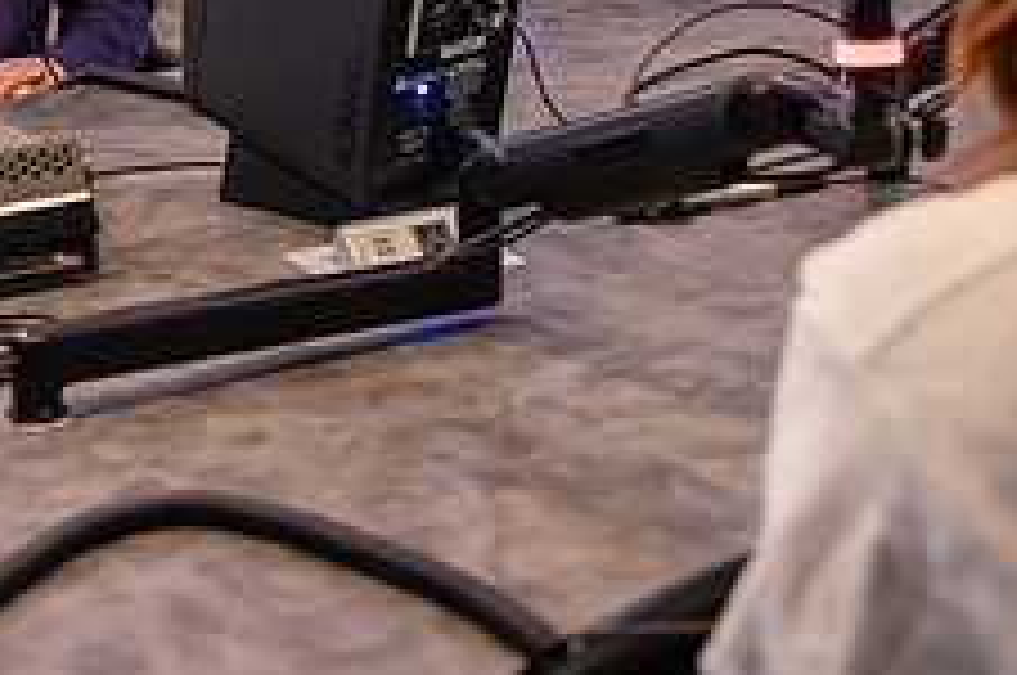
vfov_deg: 14.8
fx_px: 2539
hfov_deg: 22.4
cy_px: -79
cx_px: 216
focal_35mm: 90
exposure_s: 1/100
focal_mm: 35
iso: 800
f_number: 2.8
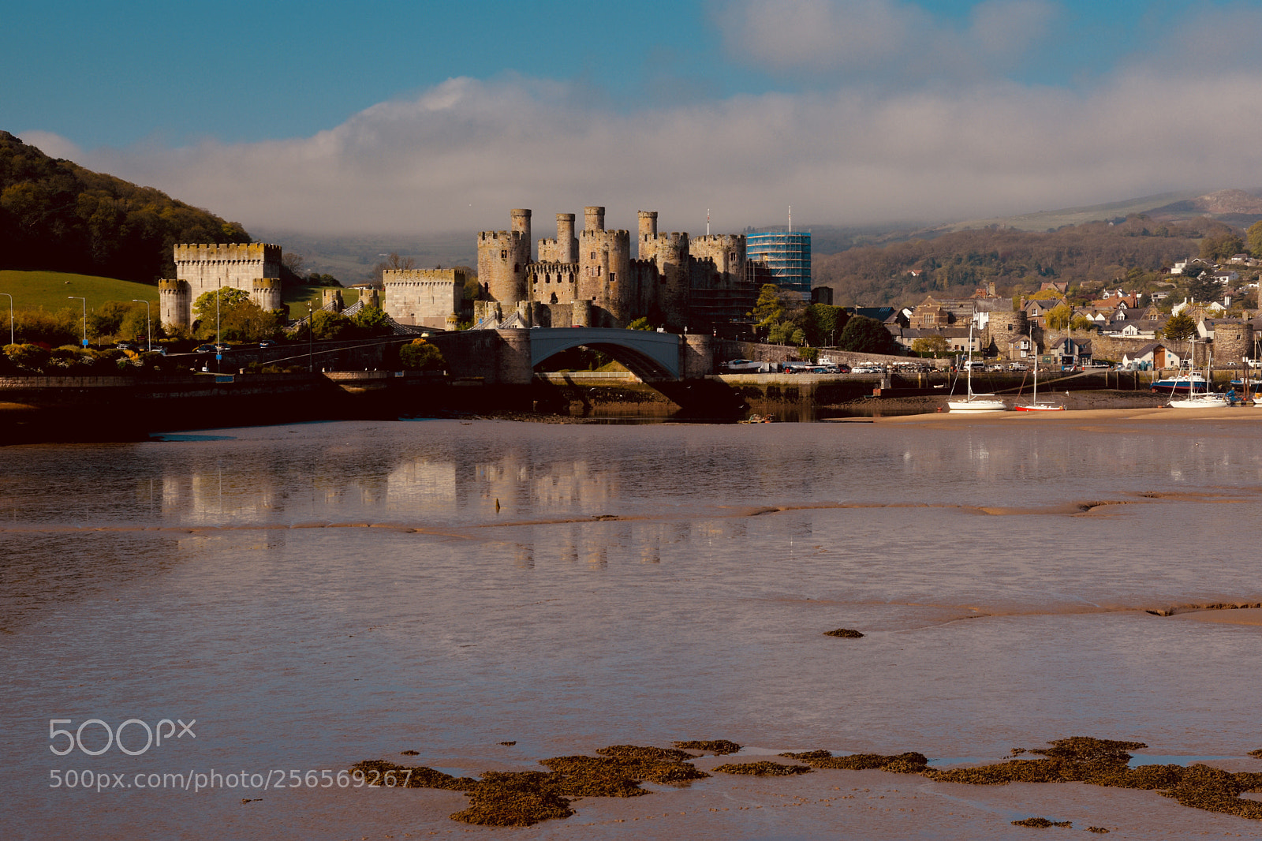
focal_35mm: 72
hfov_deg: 28.1
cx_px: 631
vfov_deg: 18.9
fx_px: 2523
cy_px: 420
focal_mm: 48
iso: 100
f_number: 10
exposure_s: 1/60
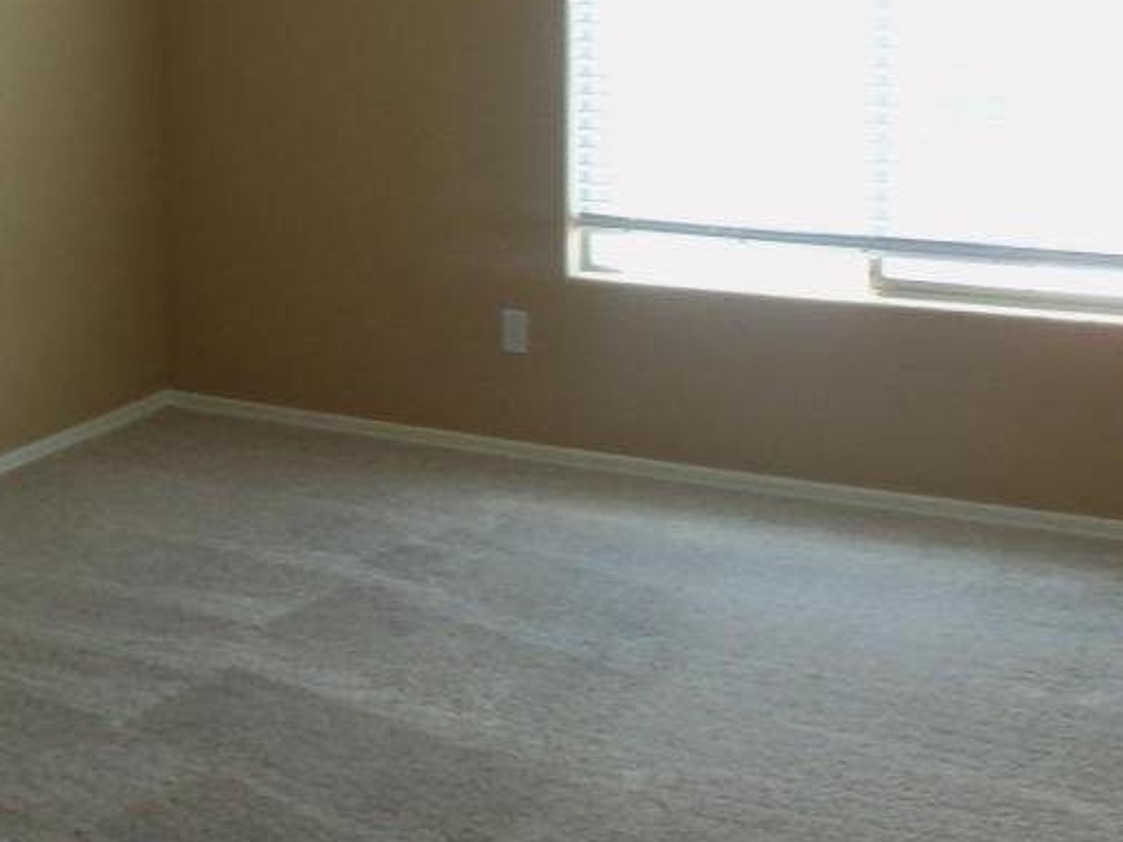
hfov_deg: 32.8
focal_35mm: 58
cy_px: 180
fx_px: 1882
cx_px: 338
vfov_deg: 24.9
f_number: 3.4
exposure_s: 1/30
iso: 100
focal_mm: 5.2
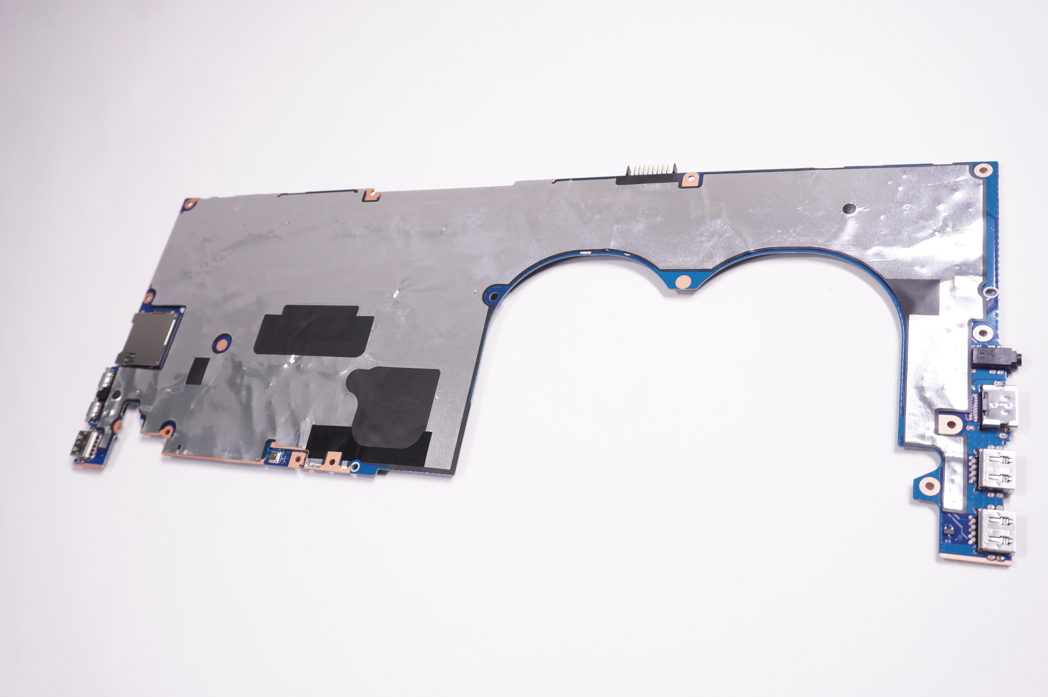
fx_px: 873
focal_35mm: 30
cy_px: 348
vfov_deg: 43.5
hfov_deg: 62.0
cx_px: 524
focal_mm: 20
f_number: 5.6
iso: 320
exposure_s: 1/160
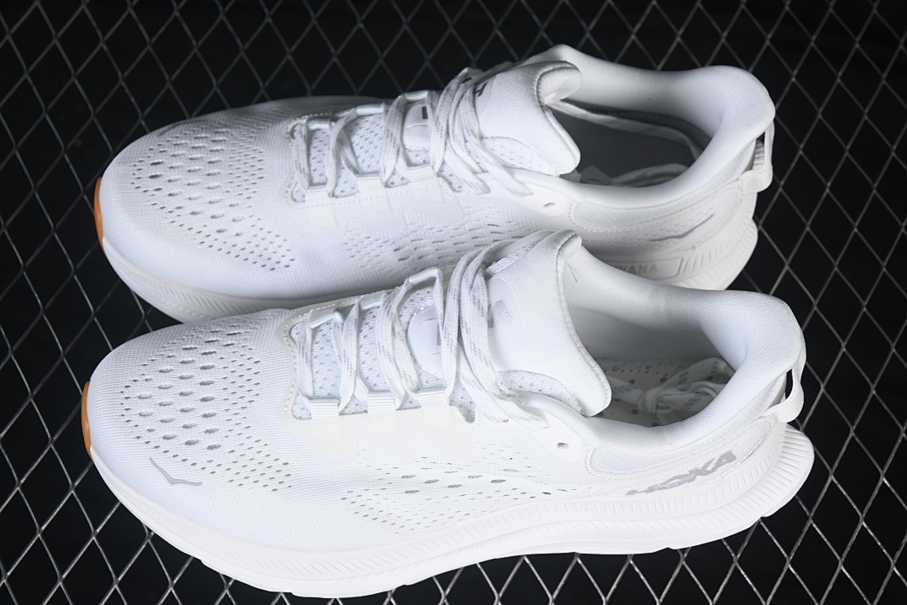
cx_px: 454
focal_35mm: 75
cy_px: 302
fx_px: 1889
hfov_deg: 27.0
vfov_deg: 18.2
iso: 160
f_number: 7.1
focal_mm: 50
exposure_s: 1/100
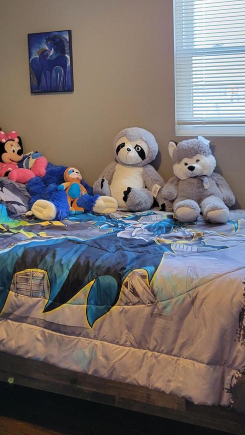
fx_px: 578
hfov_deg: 23.4
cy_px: 148
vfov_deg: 40.9
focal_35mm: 50
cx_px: 32
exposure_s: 1/60
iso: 200
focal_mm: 5.4
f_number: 1.8
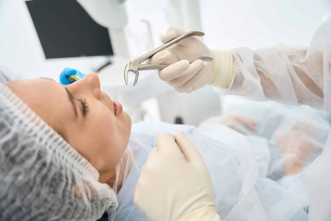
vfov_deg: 39.5
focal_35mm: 33
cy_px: 110
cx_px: 166
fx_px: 307
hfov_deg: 56.6
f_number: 2.8
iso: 100
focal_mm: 33.4
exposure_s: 1/250
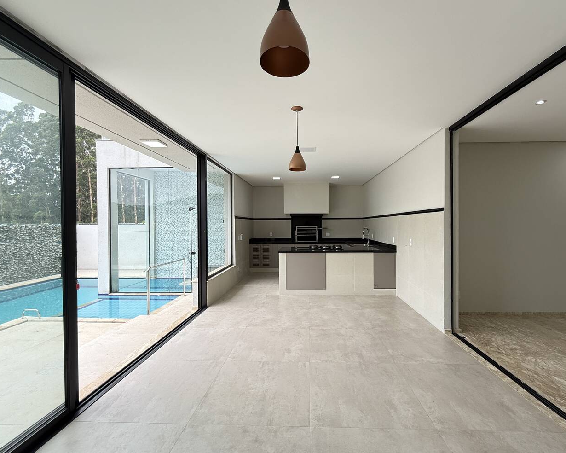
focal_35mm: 16
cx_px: 297
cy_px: 227
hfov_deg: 93.0
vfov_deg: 80.4
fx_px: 268
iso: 64
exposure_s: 1/233
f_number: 2.2
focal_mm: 2.22
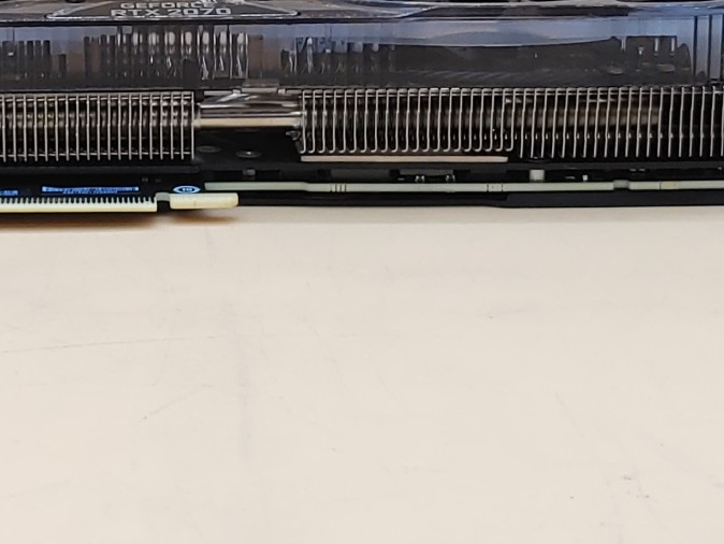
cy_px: 44
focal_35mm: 94
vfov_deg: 15.5
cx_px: 122
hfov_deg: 20.6
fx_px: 1967
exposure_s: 1/120
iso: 50
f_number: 1.8
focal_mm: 4.36
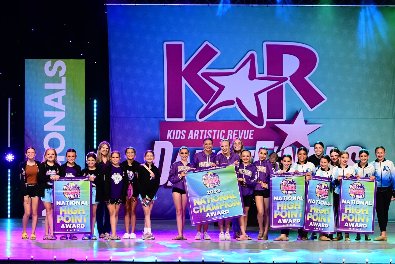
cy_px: 132
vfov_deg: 11.0
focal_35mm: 125
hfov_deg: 16.4
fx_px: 1371
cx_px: 198
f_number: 4
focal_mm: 125
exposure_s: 1/500
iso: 4000
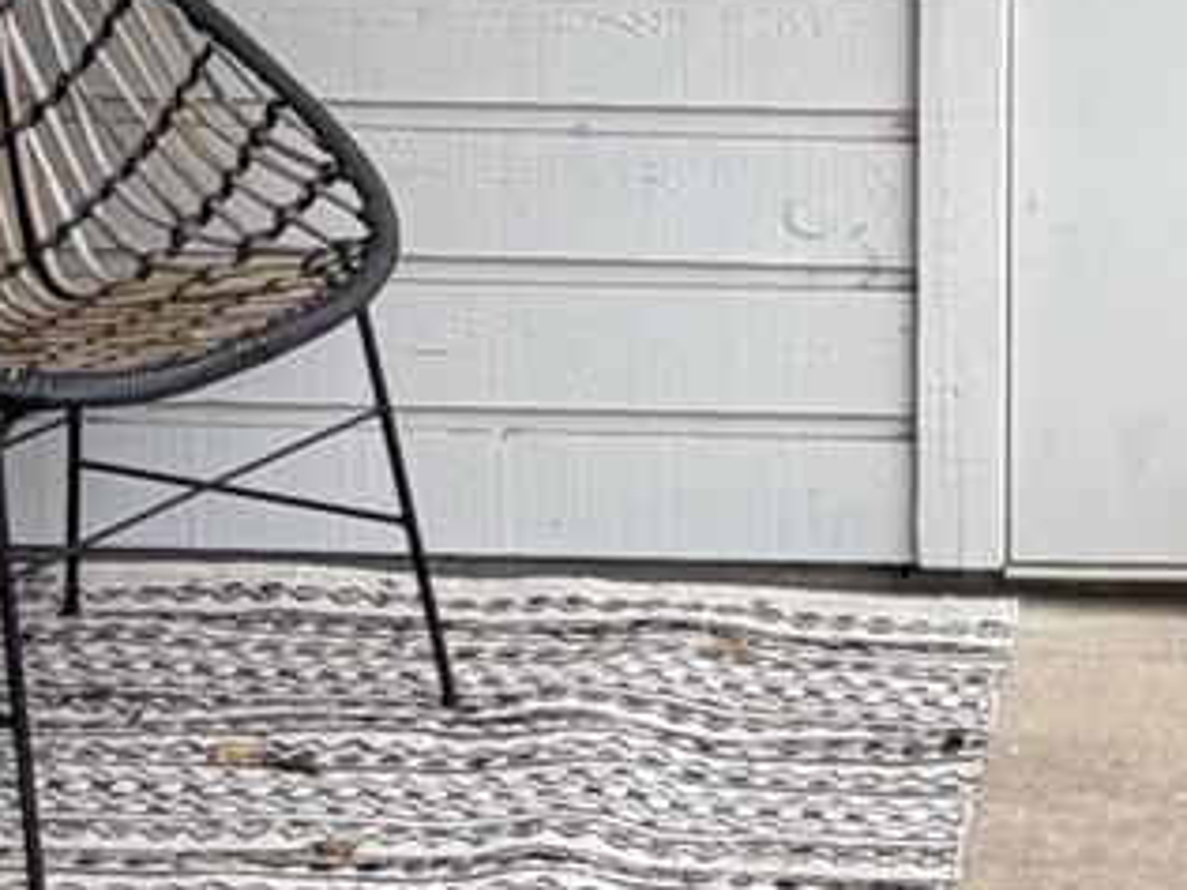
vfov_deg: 16.3
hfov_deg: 21.4
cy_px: -323
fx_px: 2915
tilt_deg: -6.3
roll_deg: -0.6
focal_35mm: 85
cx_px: 1409
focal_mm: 2.22
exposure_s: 1/554
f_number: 2.2
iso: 40
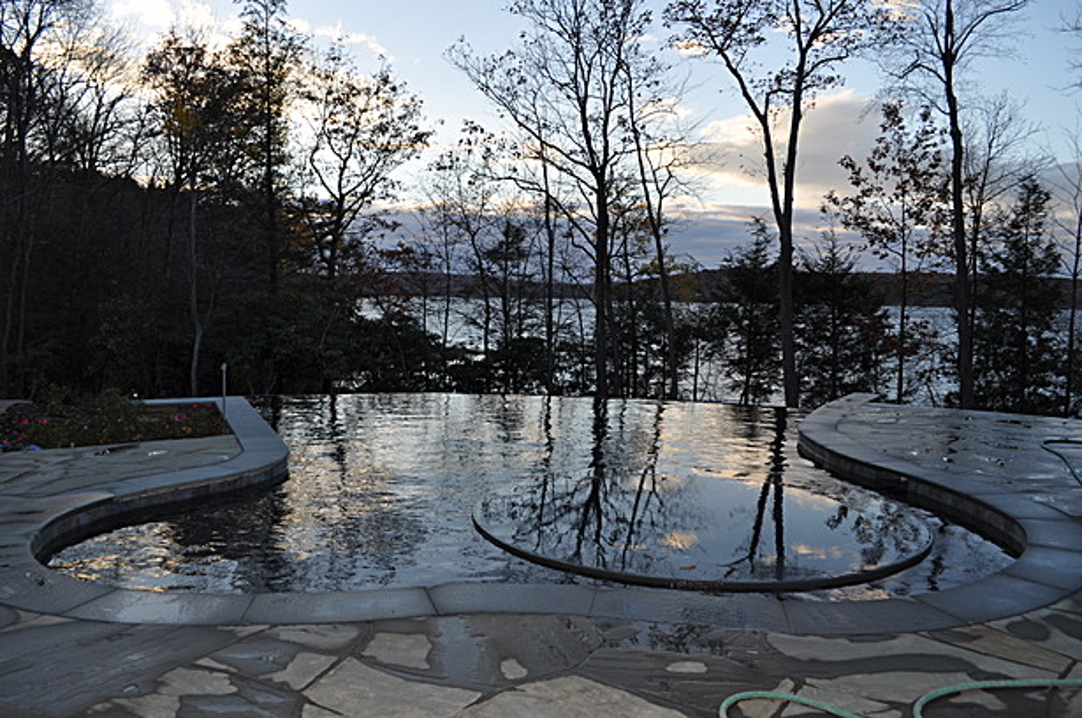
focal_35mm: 27
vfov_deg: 47.8
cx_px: 541
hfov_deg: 67.5
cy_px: 359
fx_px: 810
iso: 200
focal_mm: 18
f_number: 5.6
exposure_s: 1/200
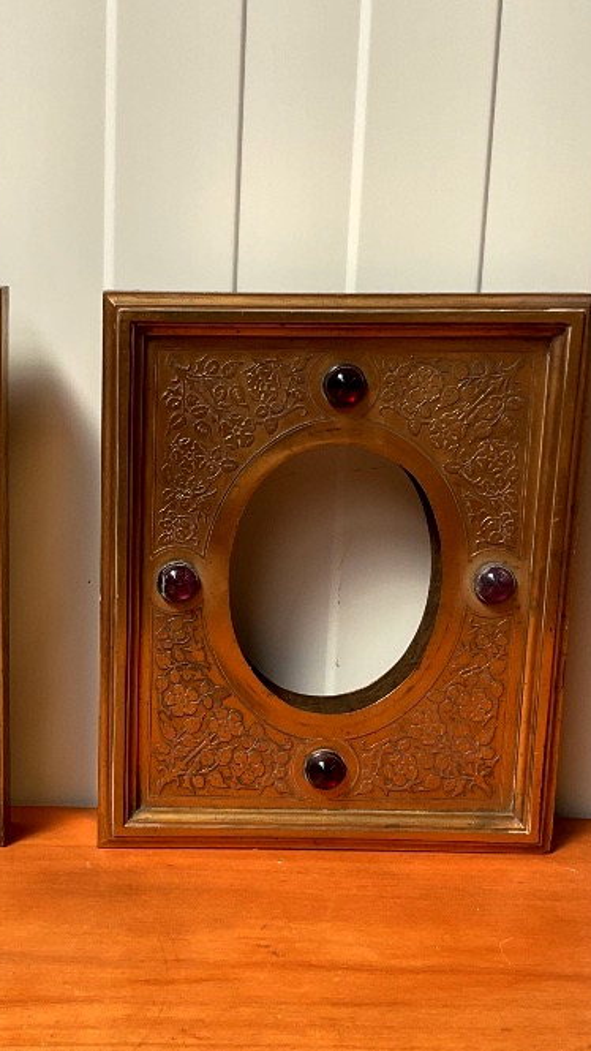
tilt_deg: -14.8
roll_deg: +0.0
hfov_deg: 20.8
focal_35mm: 57
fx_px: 1588
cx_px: 104
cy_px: 607
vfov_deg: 36.5
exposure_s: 1/289
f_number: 1.8
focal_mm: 3
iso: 16
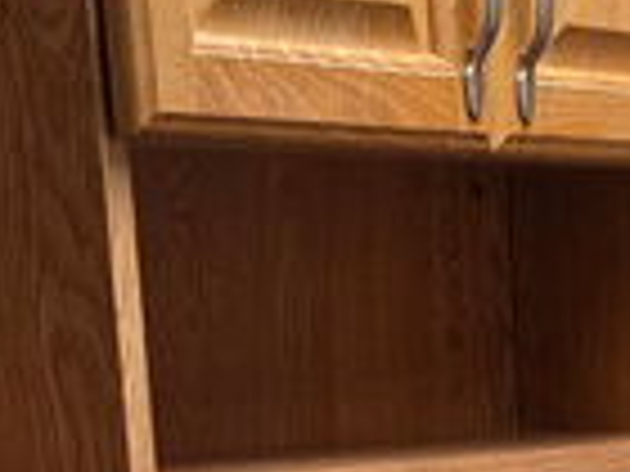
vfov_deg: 8.1
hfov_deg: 11.3
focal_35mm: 168
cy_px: 1160
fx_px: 3058
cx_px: 968
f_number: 1.7
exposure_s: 1/120
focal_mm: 6.3
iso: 160
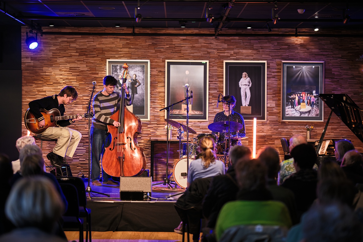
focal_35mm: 84
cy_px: 121
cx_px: 182
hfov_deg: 24.2
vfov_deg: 16.3
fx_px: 847
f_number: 1.2
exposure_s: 1/125
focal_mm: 56
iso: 250
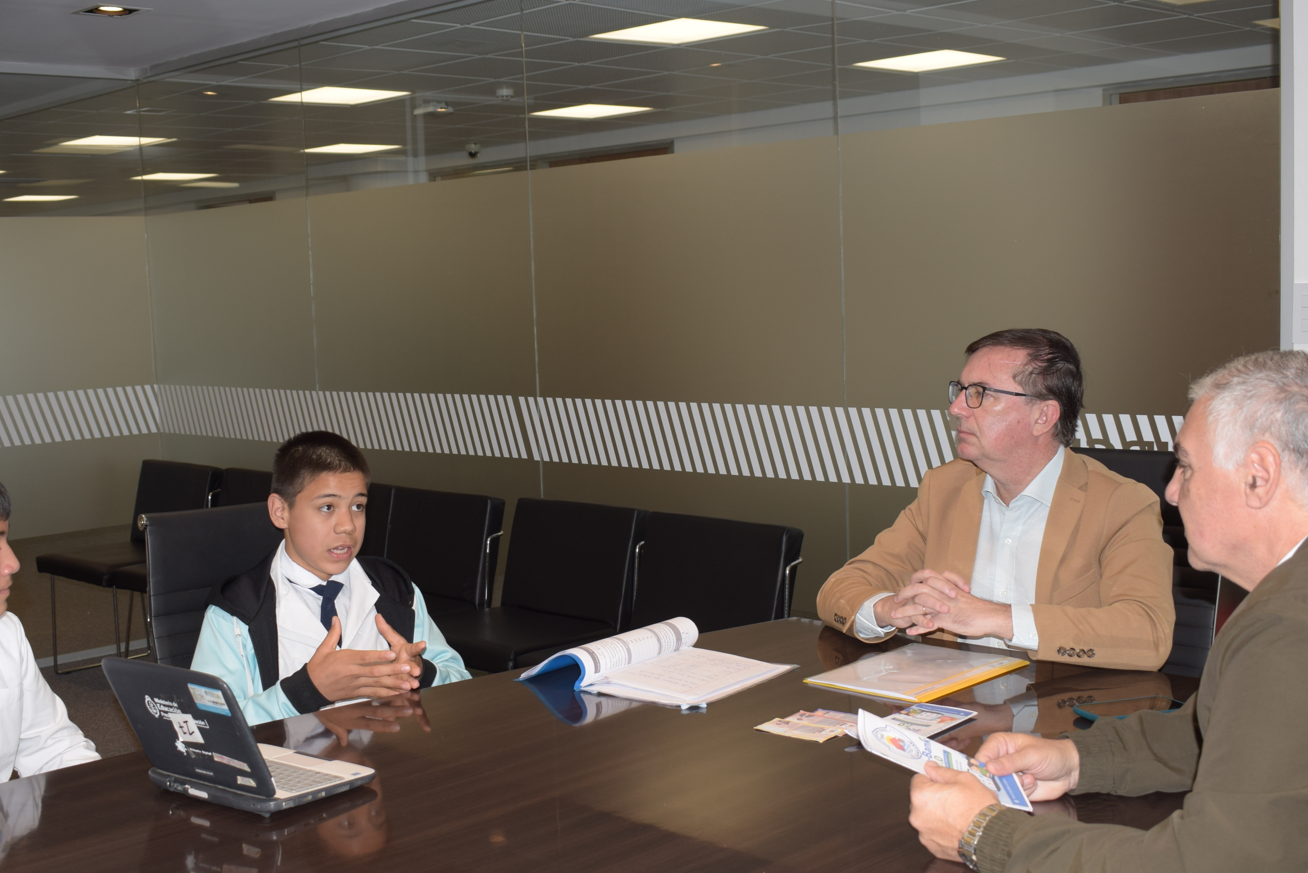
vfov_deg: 29.8
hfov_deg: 43.6
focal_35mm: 45
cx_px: 599
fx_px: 1635
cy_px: 501
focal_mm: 24
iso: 200
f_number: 5
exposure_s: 1/100
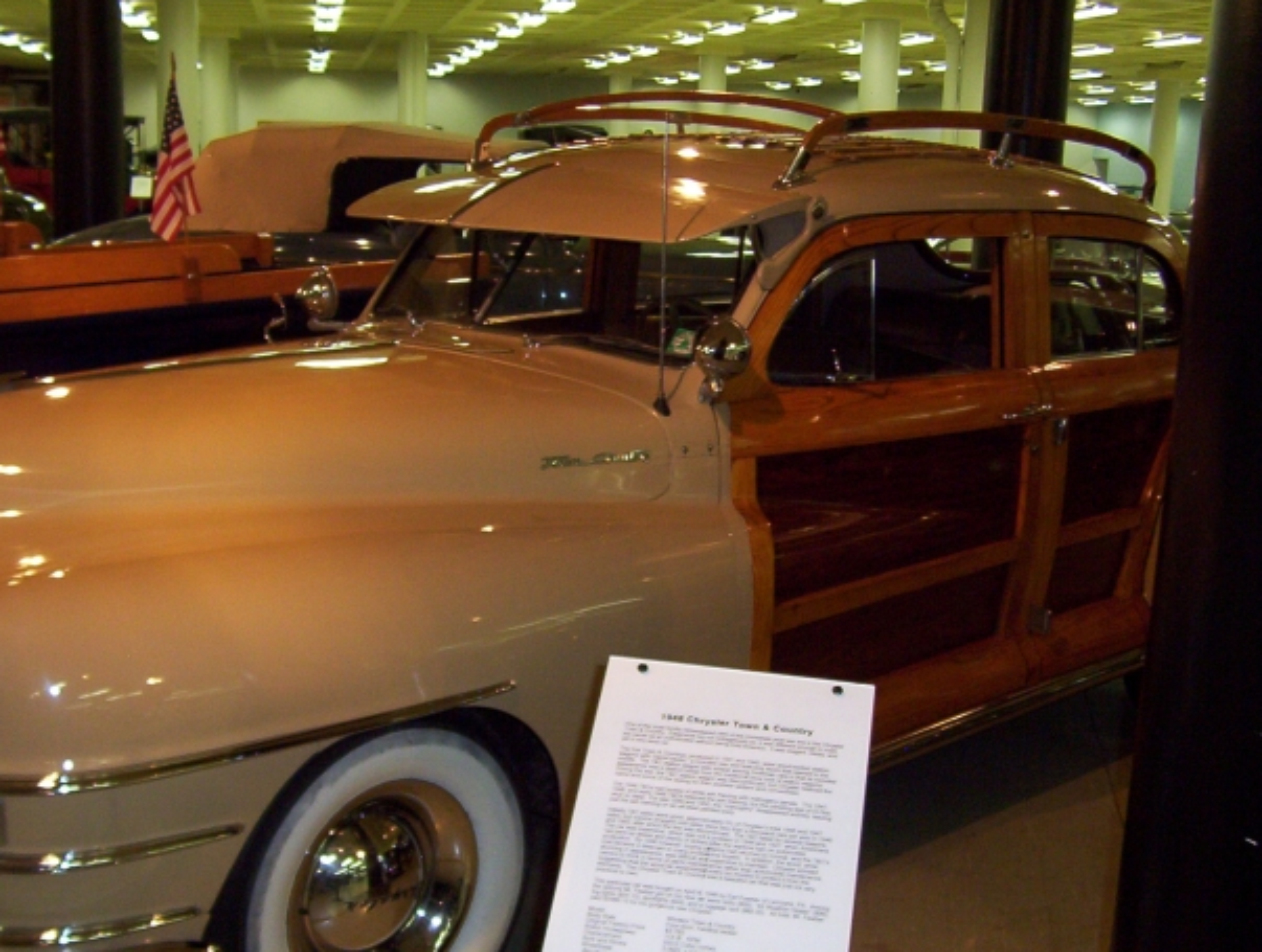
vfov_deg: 33.7
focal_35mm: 43
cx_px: 569
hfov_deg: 43.7
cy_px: 534
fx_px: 1571
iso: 140
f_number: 2.76
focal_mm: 5.54
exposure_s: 1/30
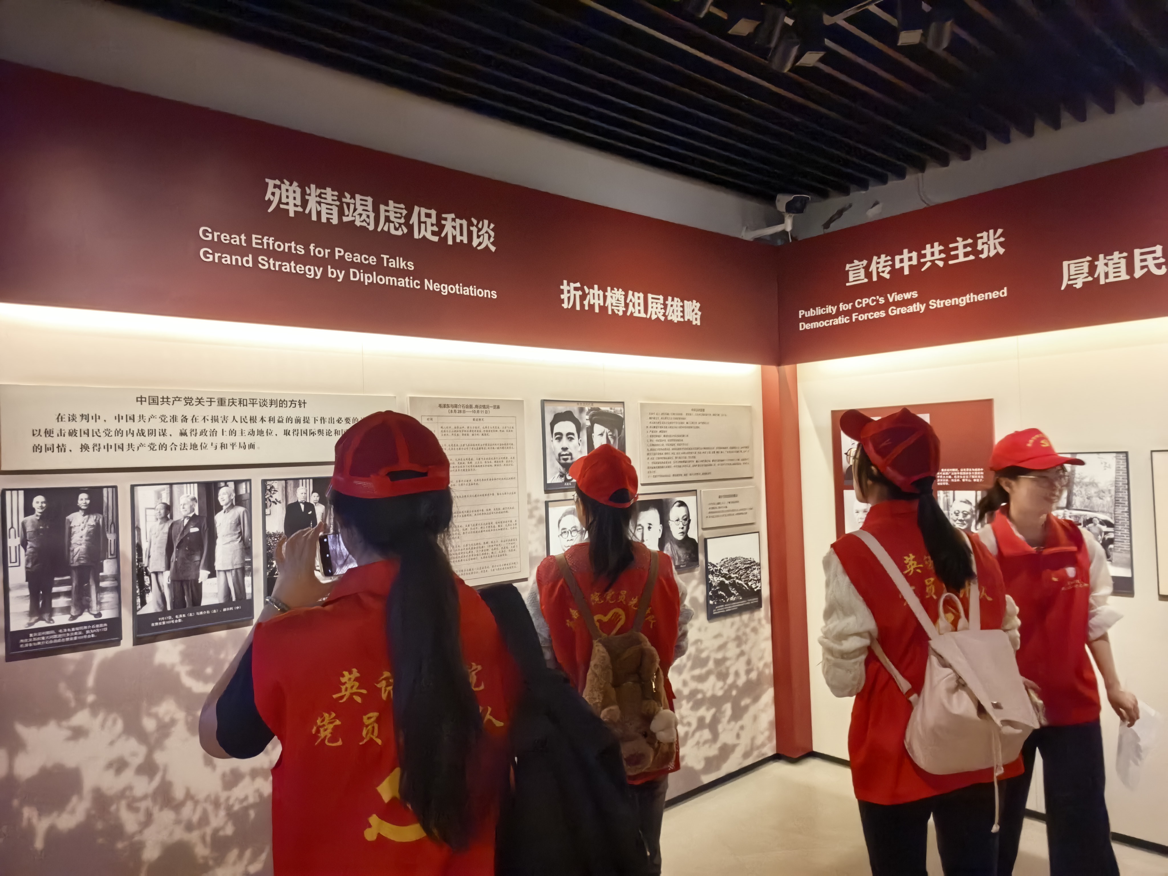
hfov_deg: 71.6
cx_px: 584
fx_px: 810
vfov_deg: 56.8
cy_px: 438
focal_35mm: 24
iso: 640
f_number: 4
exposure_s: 1/100
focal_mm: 5.75
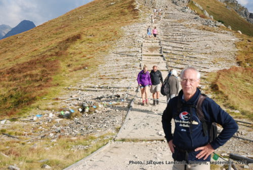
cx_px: 126
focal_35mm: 60
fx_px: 422
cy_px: 85
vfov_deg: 22.7
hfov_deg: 33.4
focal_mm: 40
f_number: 7.1
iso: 100
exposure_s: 1/200
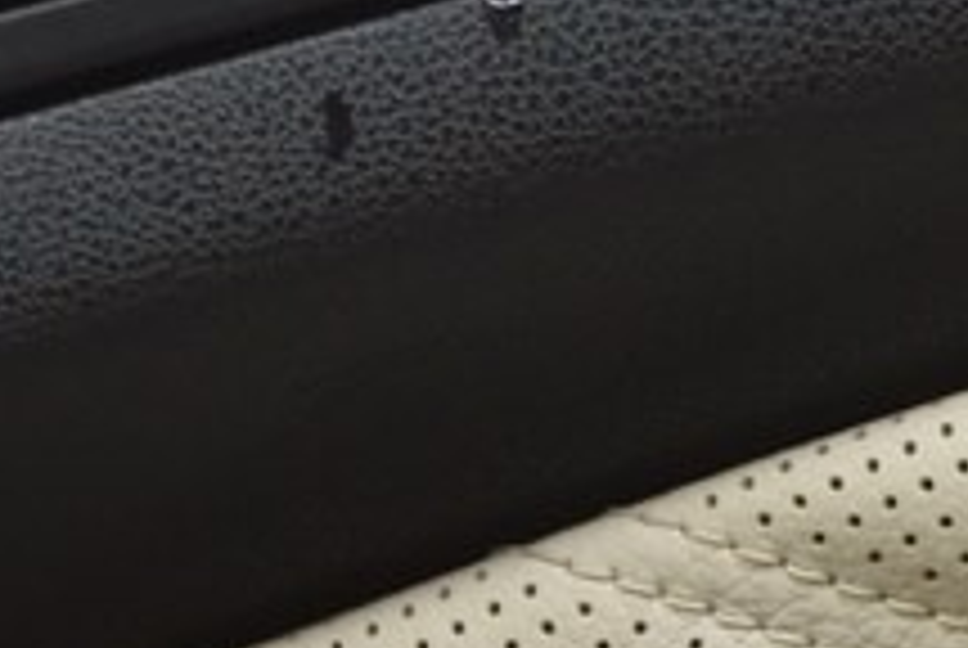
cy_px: 659
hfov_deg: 8.2
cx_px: 212
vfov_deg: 5.5
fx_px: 6715
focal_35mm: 249
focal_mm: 35
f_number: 5.6
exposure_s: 1/25
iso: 400
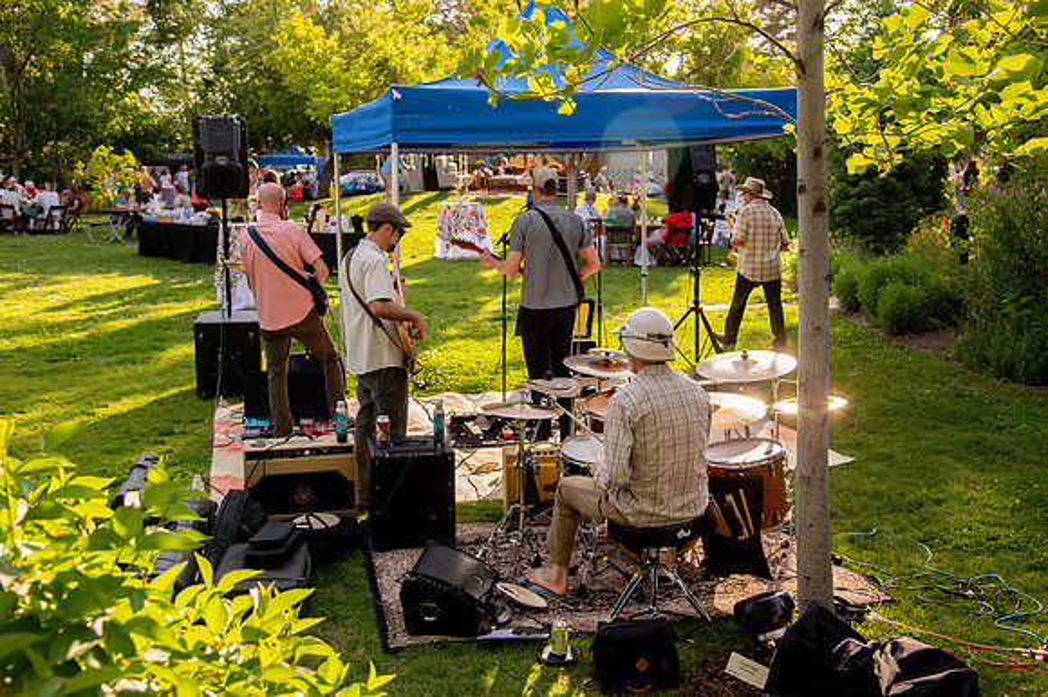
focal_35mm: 40
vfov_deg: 33.6
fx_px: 1156
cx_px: 537
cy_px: 349
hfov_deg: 48.8
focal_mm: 38
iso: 500
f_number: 5
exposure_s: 1/800
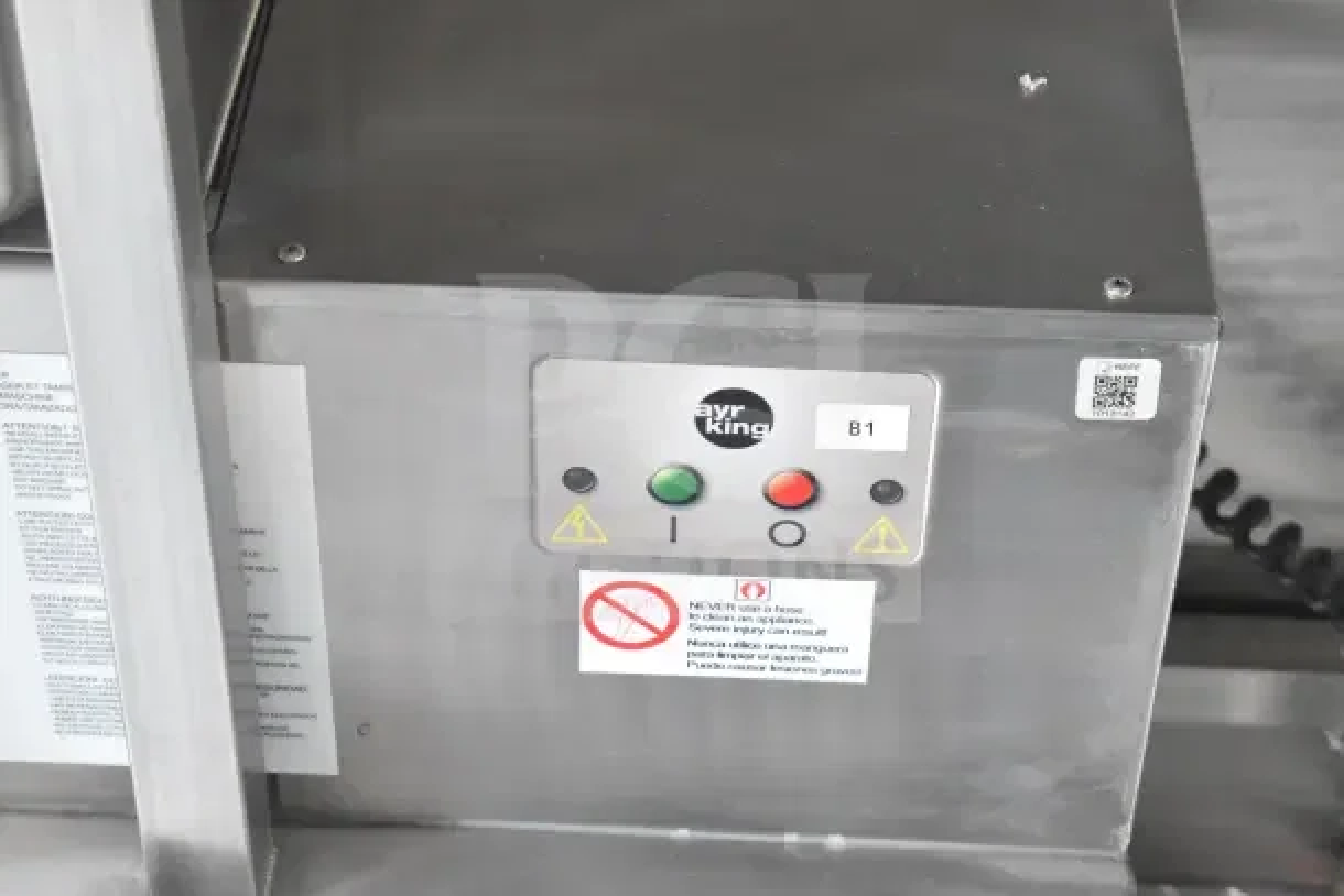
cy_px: 448
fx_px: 3081
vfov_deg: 16.6
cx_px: 672
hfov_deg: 24.6
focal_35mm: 82
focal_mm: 55
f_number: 5.6
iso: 6400
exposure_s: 1/125
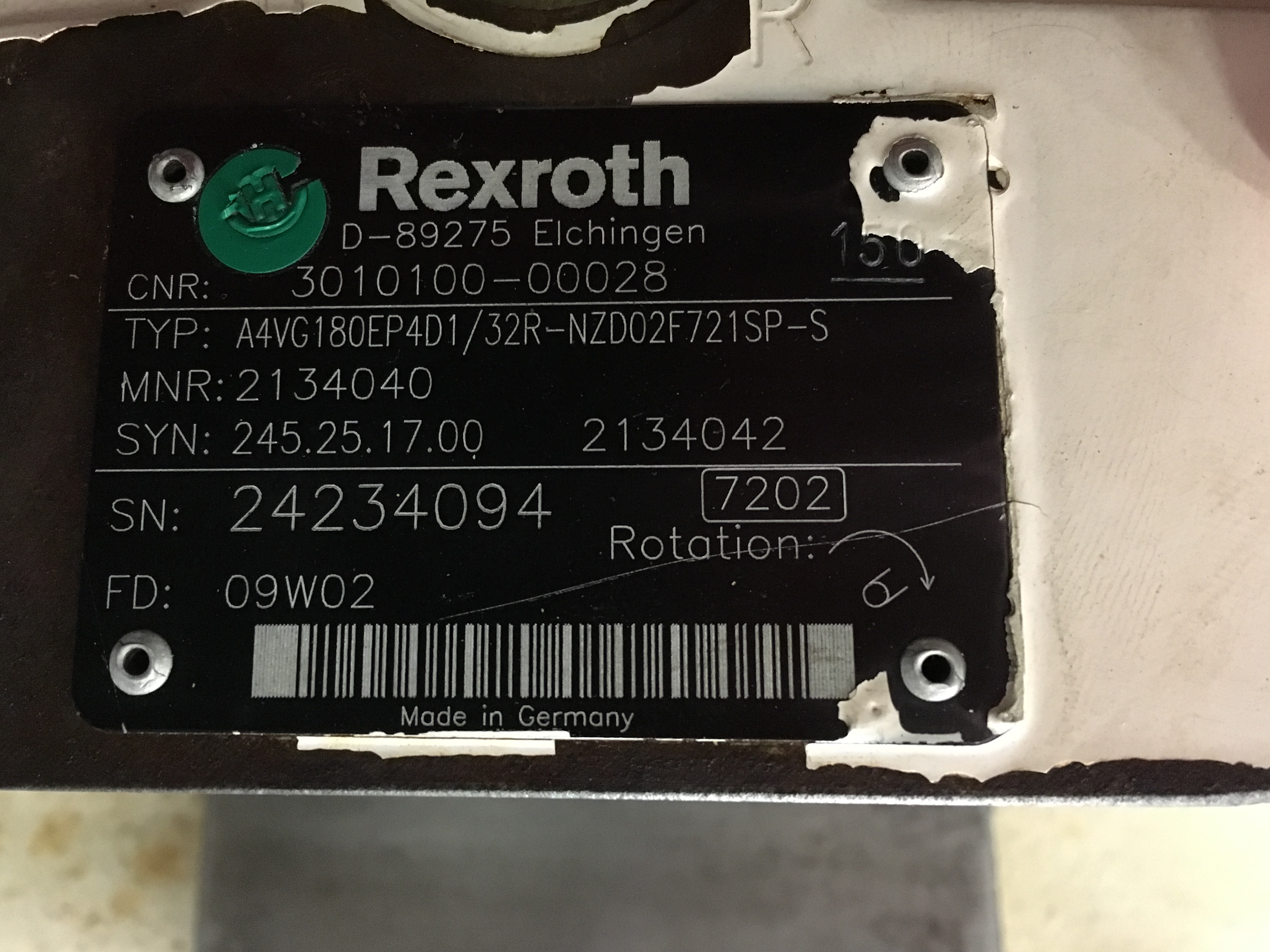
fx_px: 1211
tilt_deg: -12.2
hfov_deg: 55.3
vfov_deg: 42.9
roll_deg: -0.5
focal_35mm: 33
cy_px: 418
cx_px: 571
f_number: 2.2
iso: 320
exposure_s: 1/17
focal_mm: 4.15
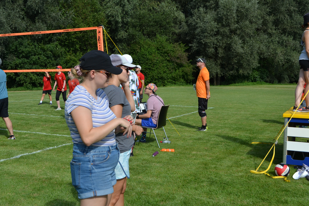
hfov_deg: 41.9
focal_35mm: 47
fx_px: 403
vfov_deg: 28.6
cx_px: 143
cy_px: 92
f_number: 6.3
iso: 400
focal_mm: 26
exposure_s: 1/1600
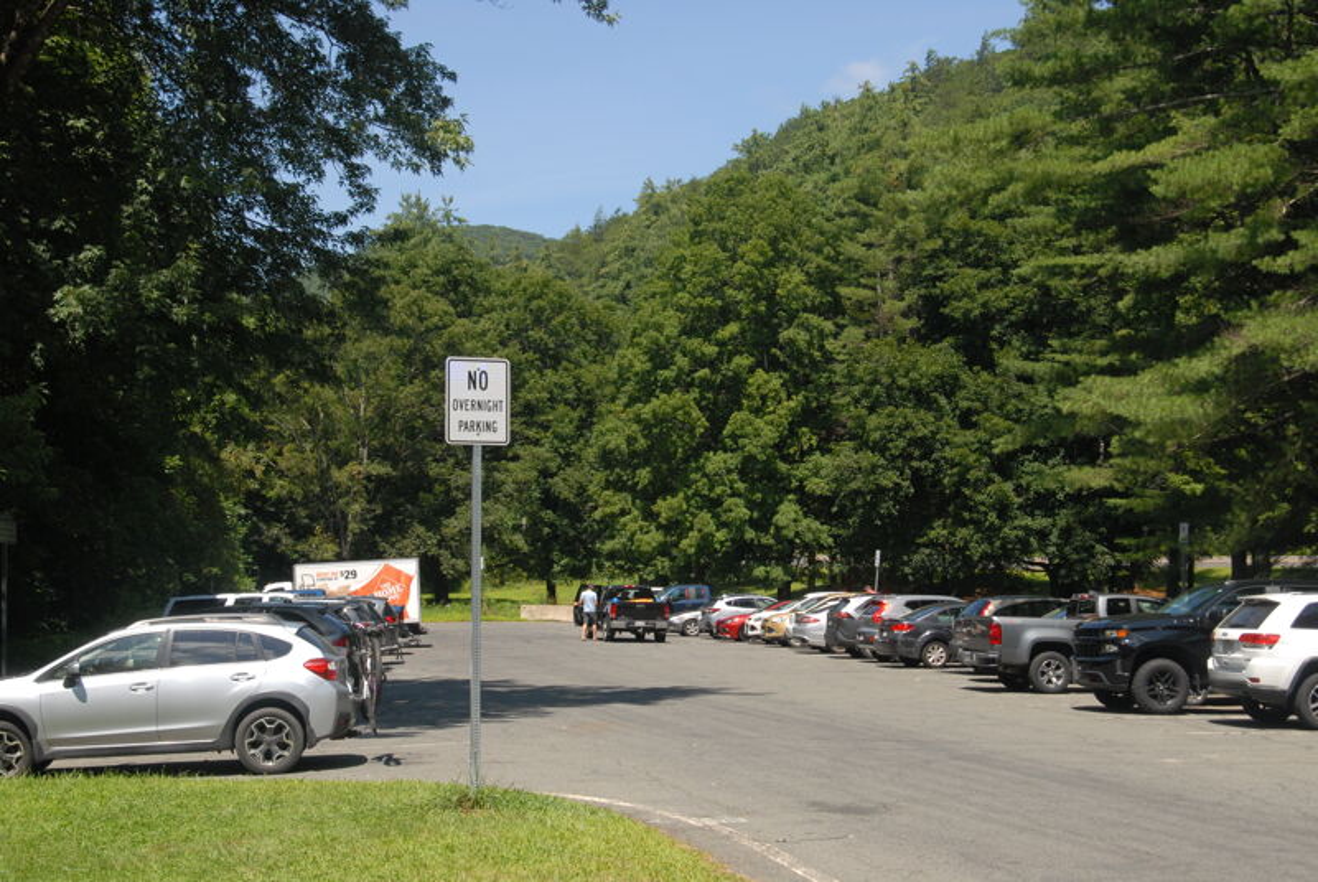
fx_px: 1759
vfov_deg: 28.1
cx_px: 659
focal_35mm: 48
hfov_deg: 41.1
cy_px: 441
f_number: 8
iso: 250
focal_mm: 32
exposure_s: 1/400
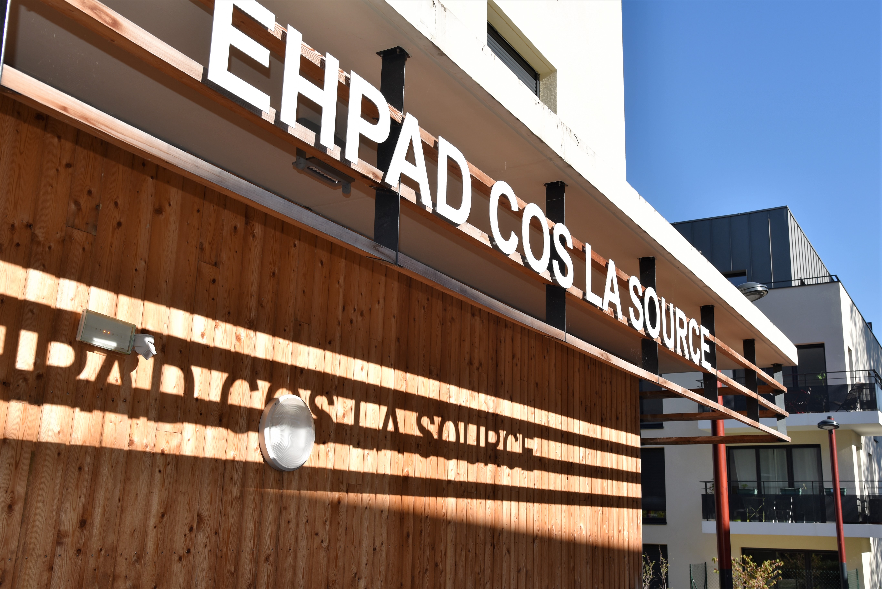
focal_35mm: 32
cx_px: 441
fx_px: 784
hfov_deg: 58.7
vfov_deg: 41.2
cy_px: 294
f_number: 9
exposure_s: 1/200
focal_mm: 32
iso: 100
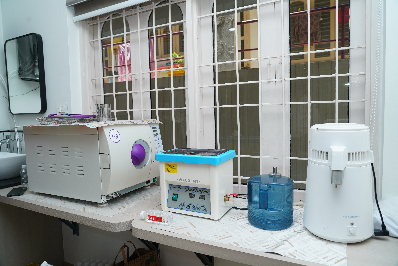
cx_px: 199
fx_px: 265
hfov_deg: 73.7
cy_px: 133
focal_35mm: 24
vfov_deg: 53.1
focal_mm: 24
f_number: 5.6
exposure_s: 1/125
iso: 400
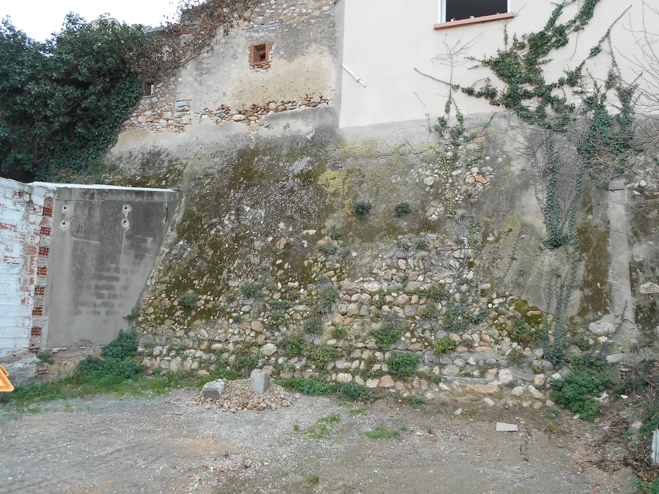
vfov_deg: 46.8
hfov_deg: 60.0
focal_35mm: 30
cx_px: 330
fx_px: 571
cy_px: 247
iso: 80
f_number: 3.4
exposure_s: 1/100
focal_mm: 5.1
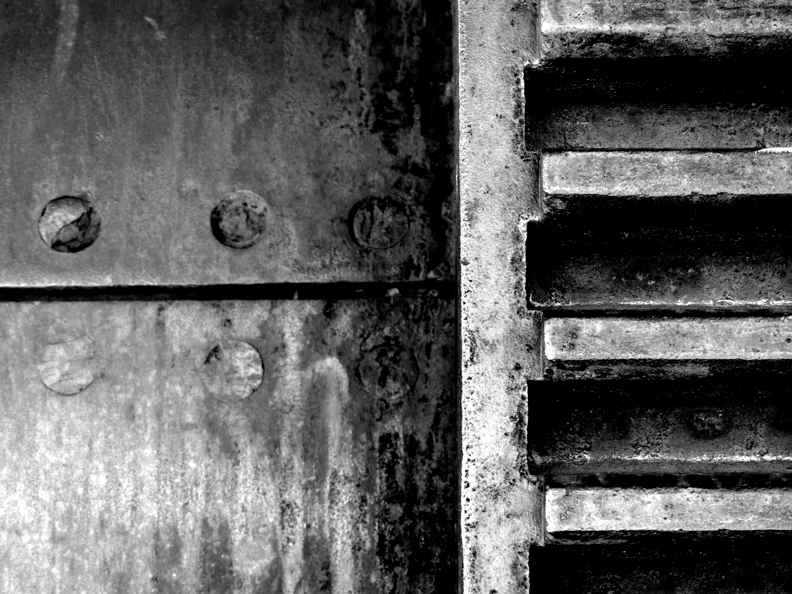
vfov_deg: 8.7
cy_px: 297
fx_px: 3890
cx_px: 396
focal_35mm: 170
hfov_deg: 11.6
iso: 320
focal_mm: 30.3
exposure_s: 1/125
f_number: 4.5
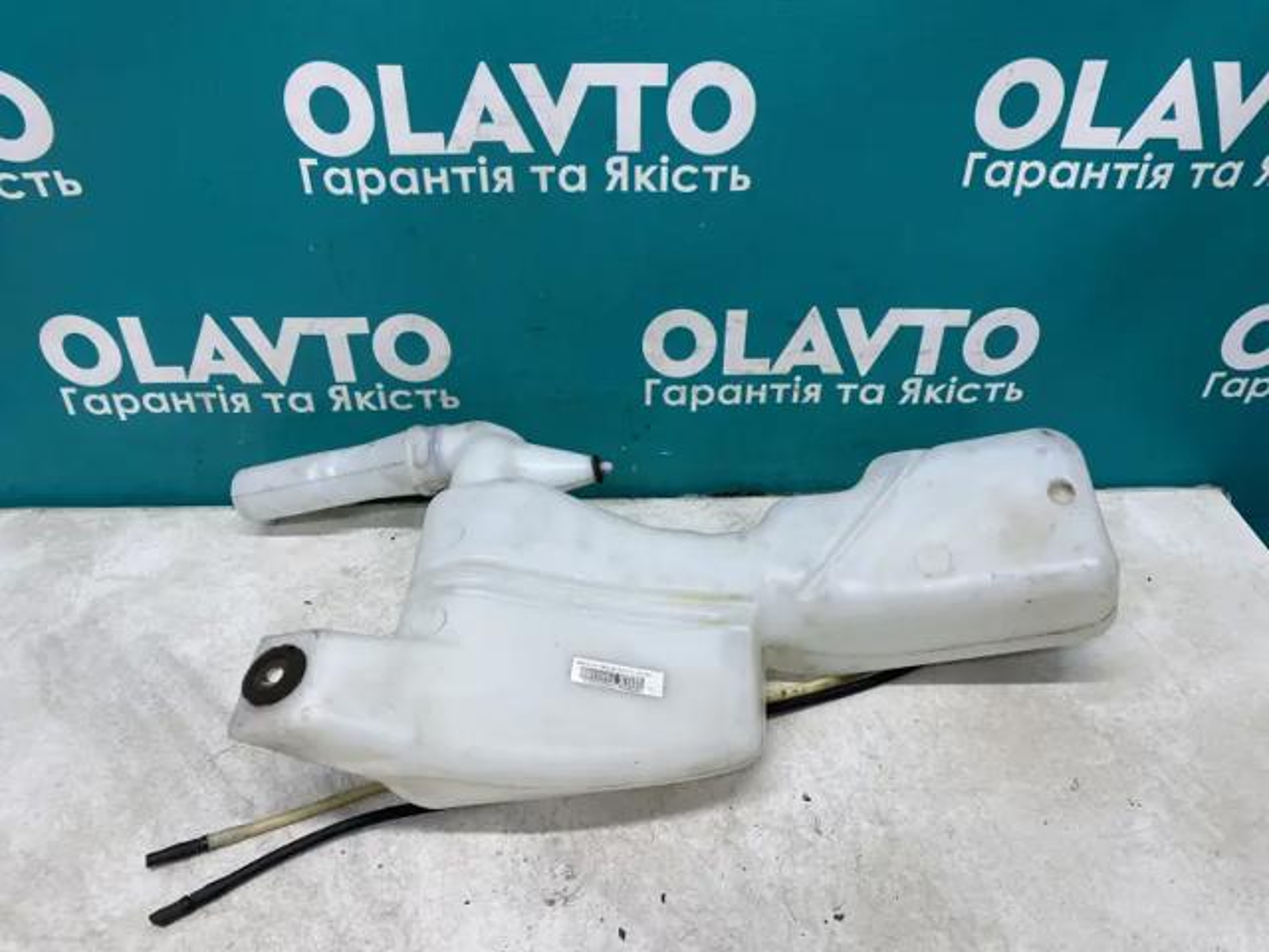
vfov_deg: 53.1
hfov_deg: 67.3
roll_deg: +0.8
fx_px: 953
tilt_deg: -39.2
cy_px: 476
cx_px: 634
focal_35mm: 26
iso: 100
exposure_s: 1/100
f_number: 1.8
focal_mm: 4.25
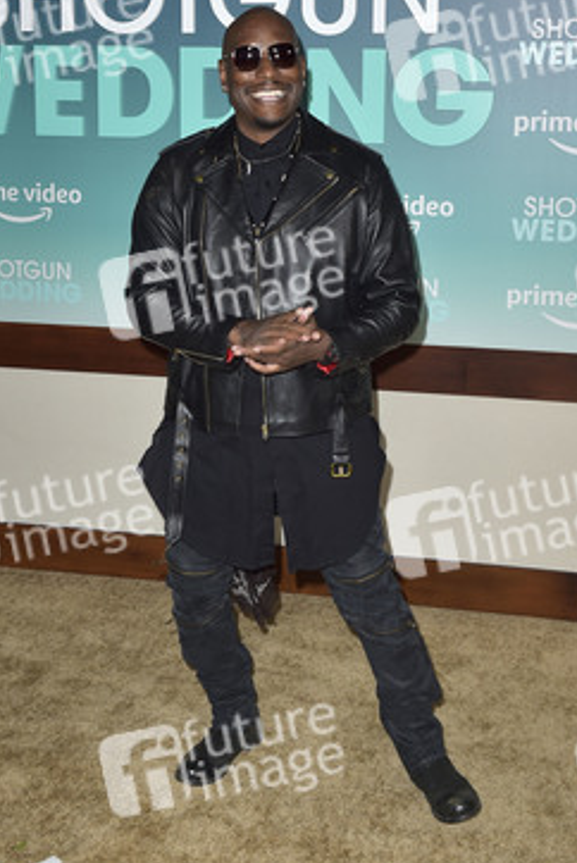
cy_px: 403
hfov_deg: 32.0
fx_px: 1008
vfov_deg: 46.3
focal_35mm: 42
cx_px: 292
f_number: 6.3
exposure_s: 1/250
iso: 400
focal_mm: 38
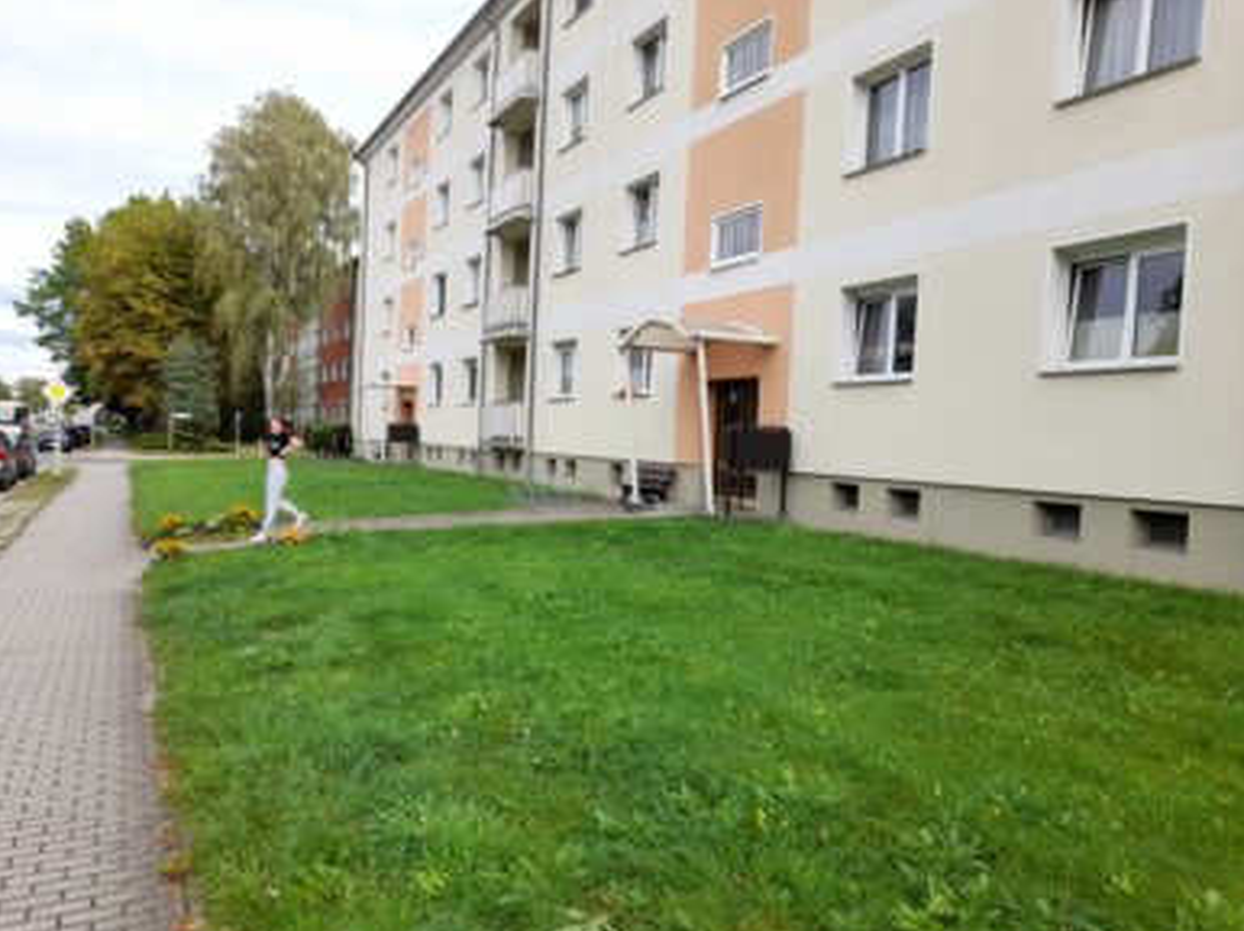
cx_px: 633
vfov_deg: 53.0
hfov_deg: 67.3
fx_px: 933
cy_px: 478
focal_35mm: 26
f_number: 2
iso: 20
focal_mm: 4.6
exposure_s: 1/268
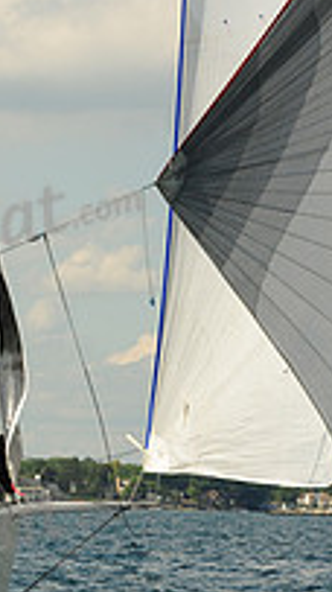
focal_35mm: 209
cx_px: -416
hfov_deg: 5.6
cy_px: 435
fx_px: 3275
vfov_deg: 10.3
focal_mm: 70
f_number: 7.1
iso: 320
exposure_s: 1/1250
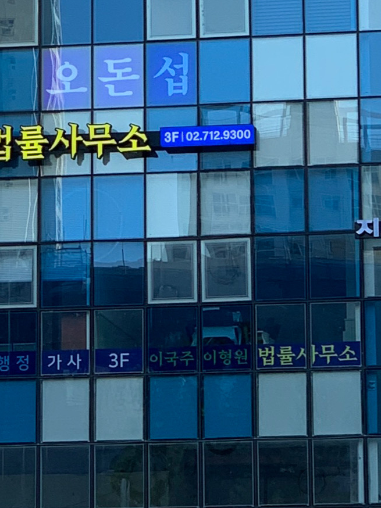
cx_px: 105
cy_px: -87
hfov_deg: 6.2
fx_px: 3494
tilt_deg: +16.4
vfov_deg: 8.2
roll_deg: +0.6
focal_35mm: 238
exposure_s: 1/304
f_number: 2.4
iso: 16
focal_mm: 6
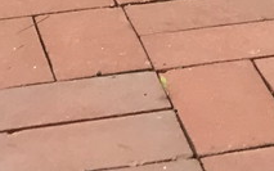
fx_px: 1665
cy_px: -549
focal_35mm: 223
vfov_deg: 5.1
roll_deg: -0.4
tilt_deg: -1.5
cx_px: 472
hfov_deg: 9.0
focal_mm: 3.99
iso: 20
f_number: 1.8
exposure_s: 1/538
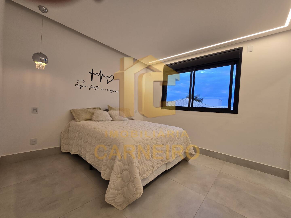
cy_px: 109
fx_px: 109
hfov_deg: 106.2
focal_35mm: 13
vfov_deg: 89.9
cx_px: 146
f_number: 2.2
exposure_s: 1/60
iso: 80
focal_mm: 2.2
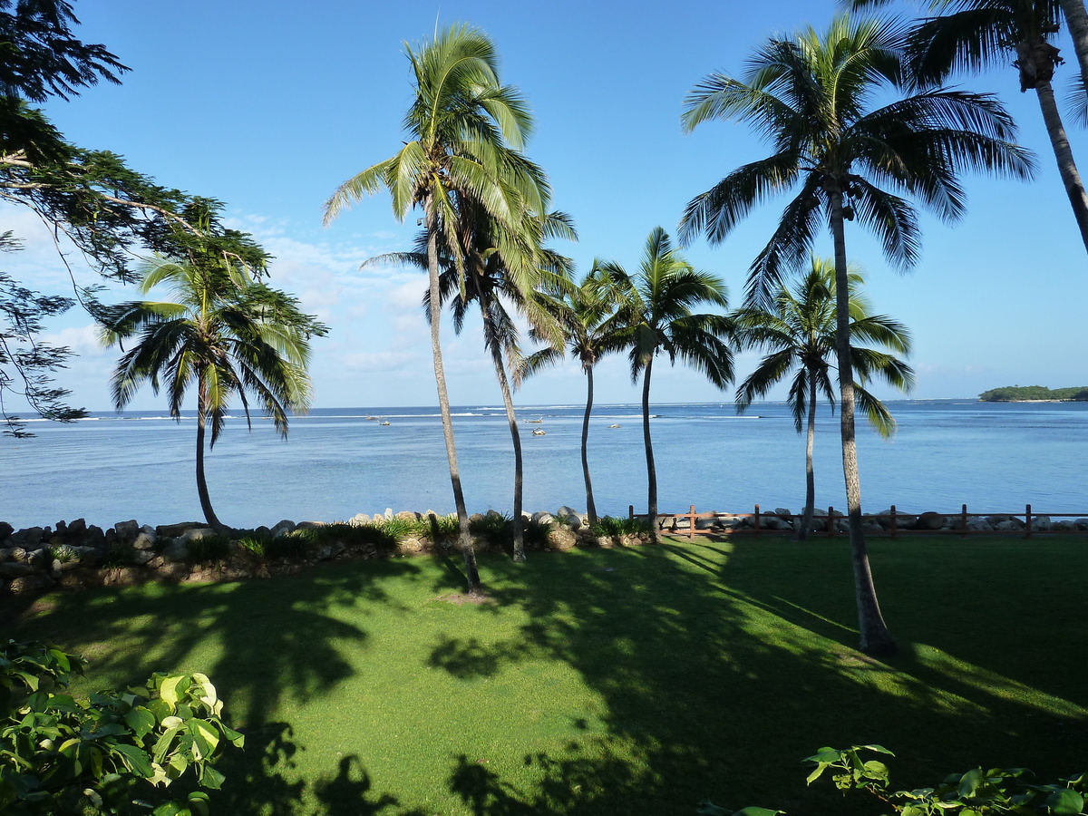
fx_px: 786
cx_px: 544
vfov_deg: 54.9
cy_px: 408
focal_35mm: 25
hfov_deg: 69.4
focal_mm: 4.1
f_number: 4
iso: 125
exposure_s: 1/500
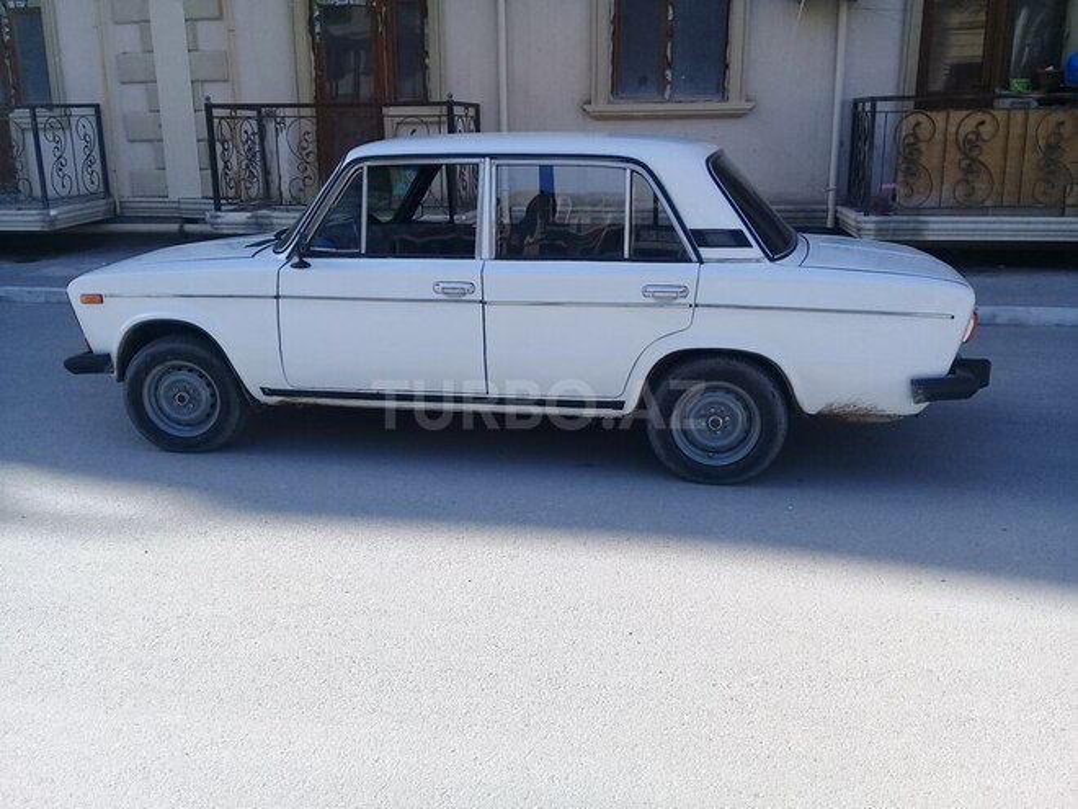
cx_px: 539
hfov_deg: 58.4
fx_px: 965
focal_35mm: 31
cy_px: 404
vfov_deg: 45.4
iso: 50
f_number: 2.2
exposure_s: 1/646
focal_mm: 3.3
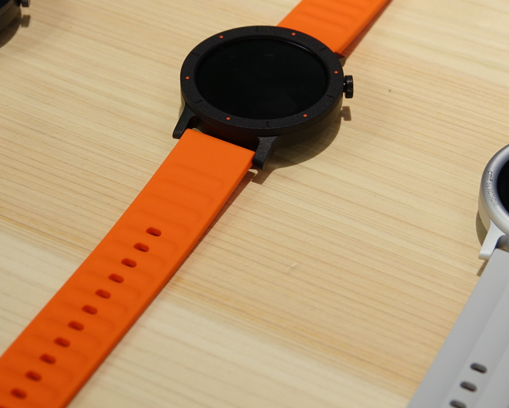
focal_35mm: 98
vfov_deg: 15.7
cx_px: 277
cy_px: 138
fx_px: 1476
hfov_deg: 19.6
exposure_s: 1/60
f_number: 3.5
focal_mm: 21.32
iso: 160
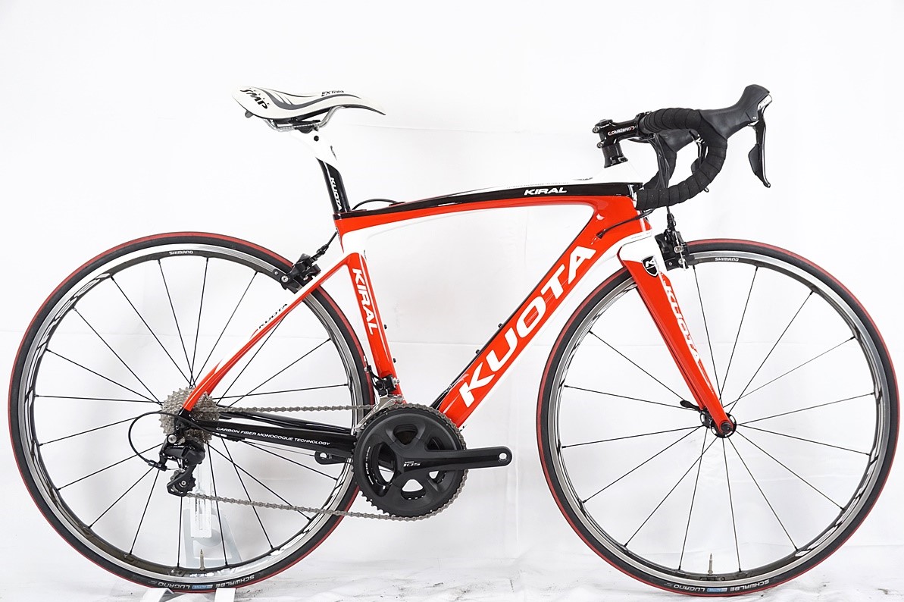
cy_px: 301
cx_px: 452
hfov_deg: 48.0
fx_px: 1016
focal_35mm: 40
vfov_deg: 33.0
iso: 1000
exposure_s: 1/40
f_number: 7.1
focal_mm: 27
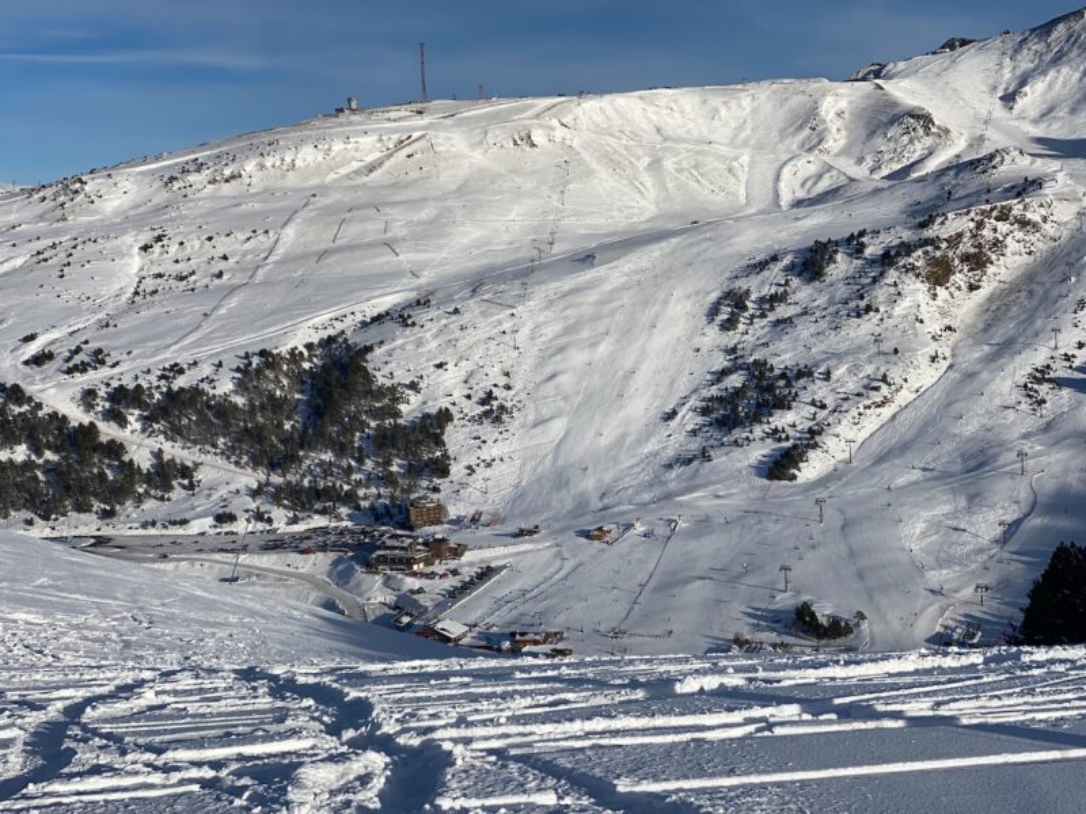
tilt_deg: -7.0
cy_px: 407
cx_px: 543
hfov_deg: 36.8
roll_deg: +2.2
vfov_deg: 28.0
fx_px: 1631
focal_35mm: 52
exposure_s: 1/3425
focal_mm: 6
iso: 20
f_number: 2
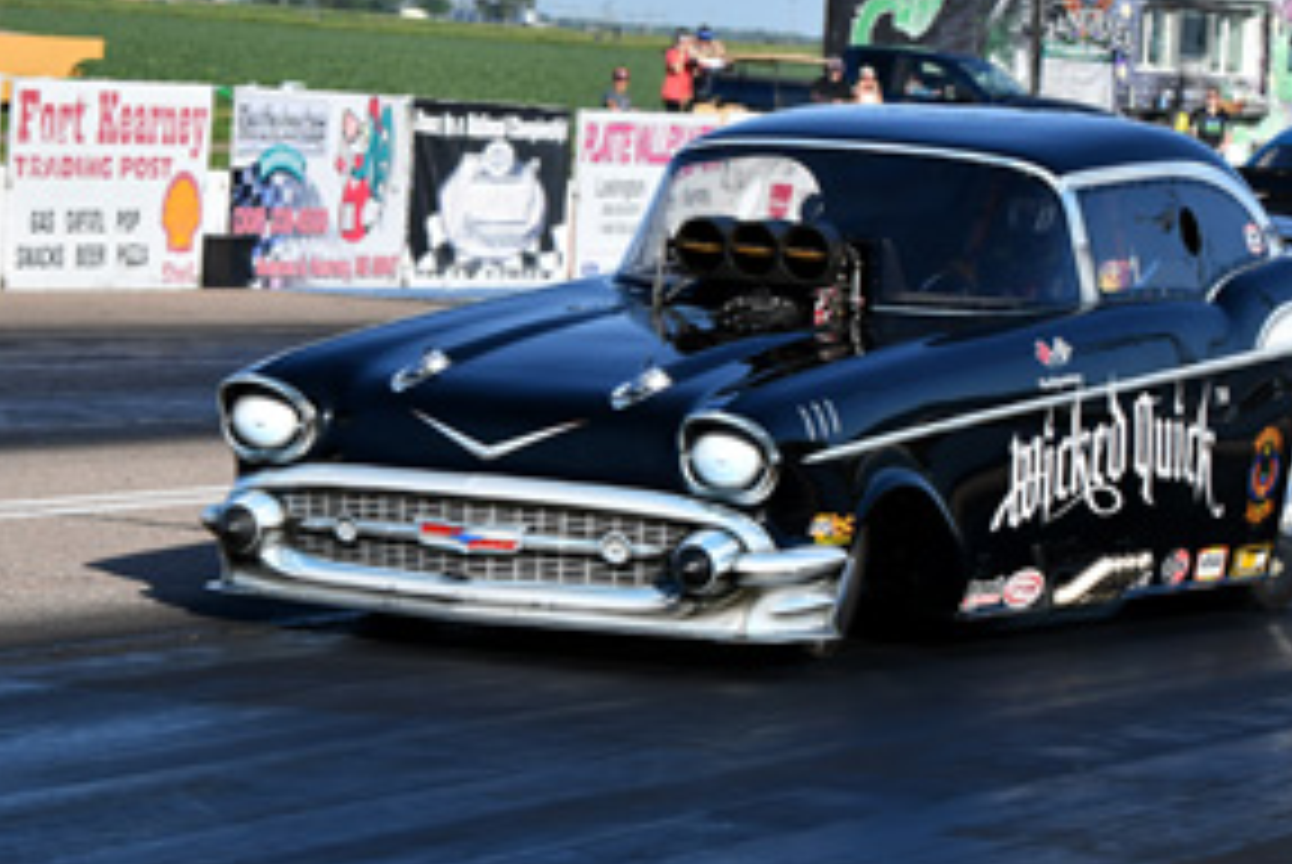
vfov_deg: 7.5
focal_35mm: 183
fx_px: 6574
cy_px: 378
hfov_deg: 11.2
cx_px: 783
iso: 160
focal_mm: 70
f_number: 5.6
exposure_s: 1/1250
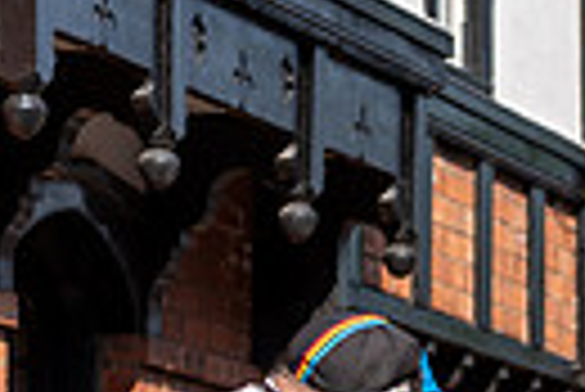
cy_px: 665
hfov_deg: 6.1
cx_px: 1269
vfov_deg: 4.2
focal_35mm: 325
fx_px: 5287
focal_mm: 73
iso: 100
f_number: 2.8
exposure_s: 1/1250
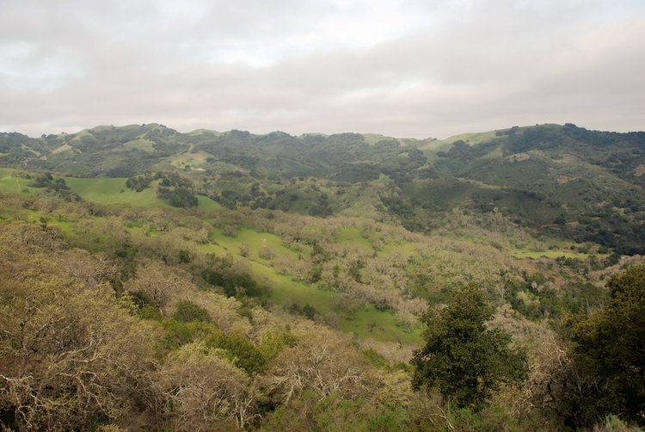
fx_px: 700
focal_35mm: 39
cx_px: 322
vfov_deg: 34.3
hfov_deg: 49.5
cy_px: 216
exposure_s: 1/180
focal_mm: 26
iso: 100
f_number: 6.7
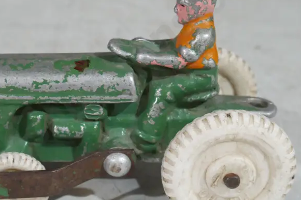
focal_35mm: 88
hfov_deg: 22.9
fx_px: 736
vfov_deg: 15.5
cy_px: 101
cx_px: 80
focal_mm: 24
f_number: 6.3
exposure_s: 1/60
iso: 1600
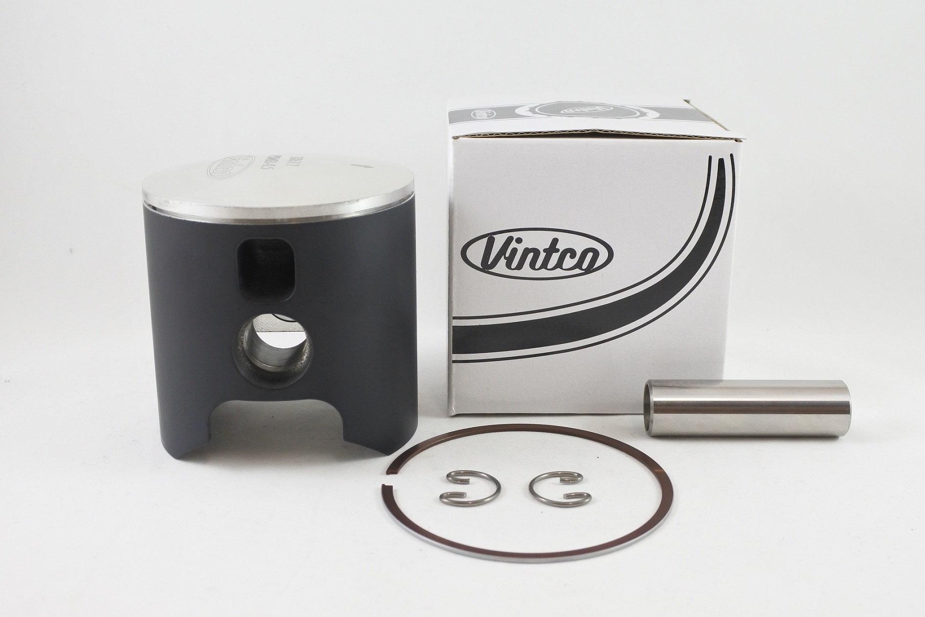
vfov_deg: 40.0
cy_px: 308
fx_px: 848
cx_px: 462
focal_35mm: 33
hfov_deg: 57.2
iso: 450
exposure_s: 1/125
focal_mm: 12.3
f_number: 3.8
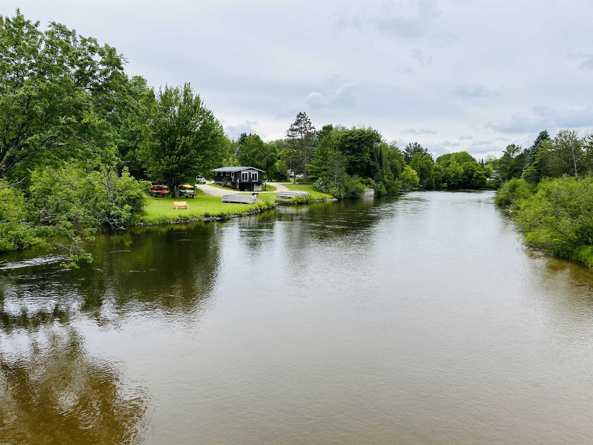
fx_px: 445
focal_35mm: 26
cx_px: 296
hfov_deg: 67.3
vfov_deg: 53.1
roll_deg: -1.2
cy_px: 222
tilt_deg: -5.4
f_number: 1.6
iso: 50
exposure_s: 1/3521
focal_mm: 5.1
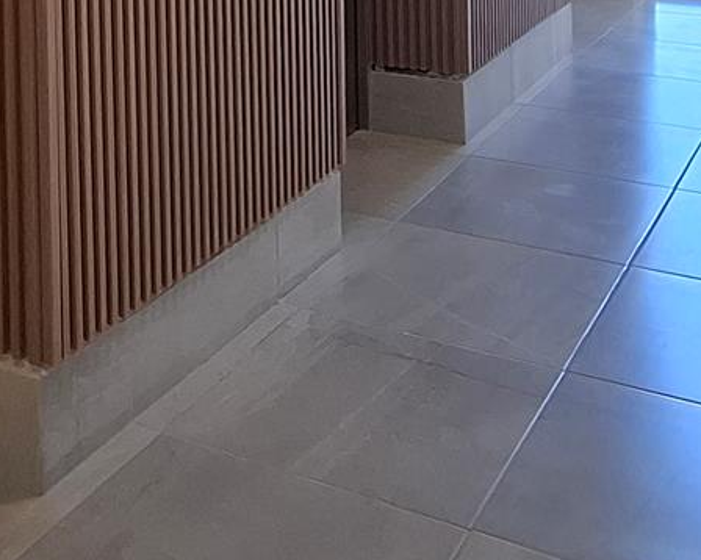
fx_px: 1203
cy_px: -278
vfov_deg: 21.8
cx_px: 160
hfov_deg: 31.8
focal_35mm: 58
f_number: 2.2
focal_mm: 1.74
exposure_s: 1/40
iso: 40
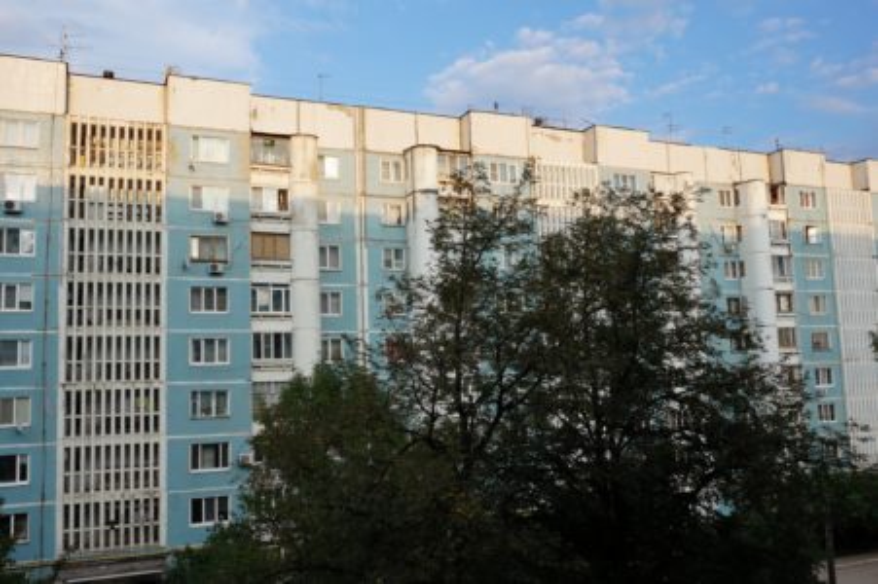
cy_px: 292
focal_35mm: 32
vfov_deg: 41.7
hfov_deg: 59.5
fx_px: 768
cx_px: 439
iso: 100
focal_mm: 21
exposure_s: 1/60
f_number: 11
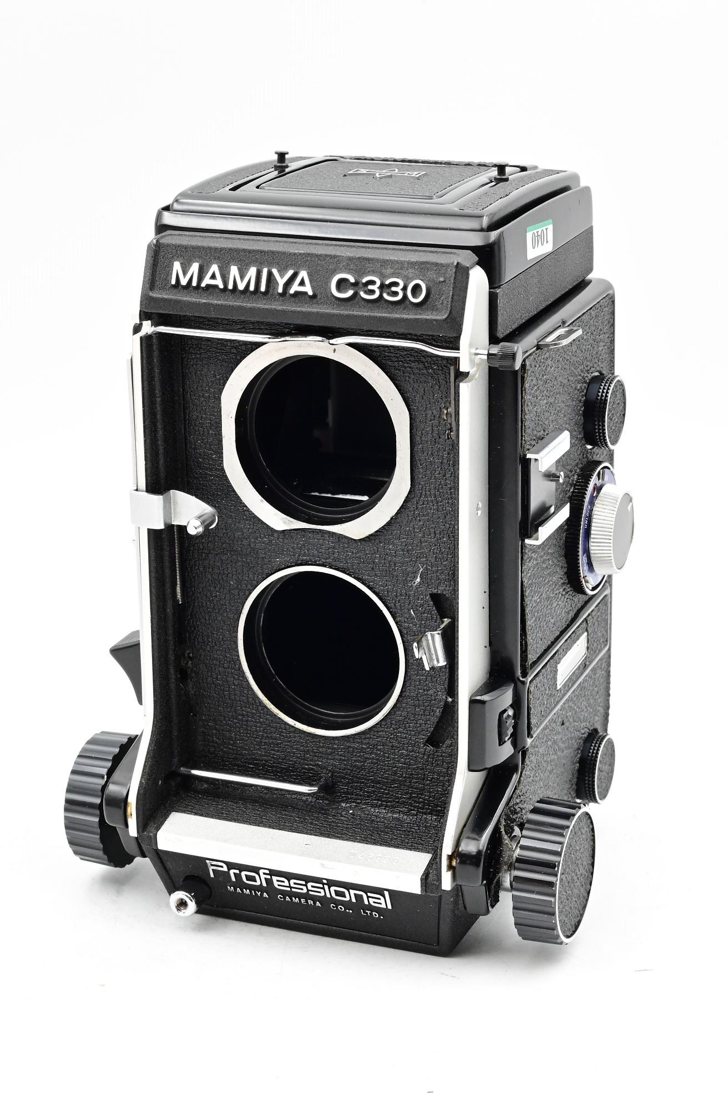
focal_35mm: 75
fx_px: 2275
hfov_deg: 18.2
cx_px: 364
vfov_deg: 27.0
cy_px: 546
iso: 3200
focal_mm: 50
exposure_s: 1/100
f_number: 16
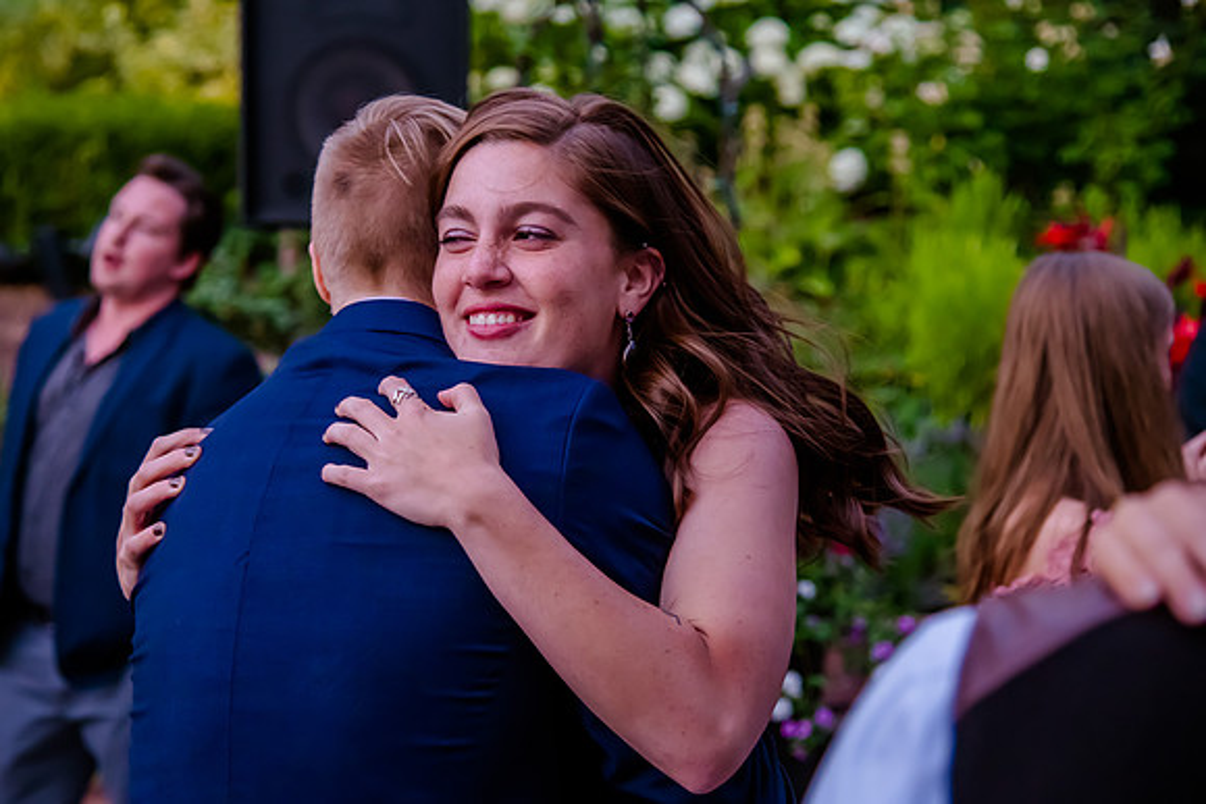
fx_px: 2756
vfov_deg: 16.6
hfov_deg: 24.6
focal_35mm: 82
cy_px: 402
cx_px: 477
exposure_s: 1/640
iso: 3200
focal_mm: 66
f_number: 4
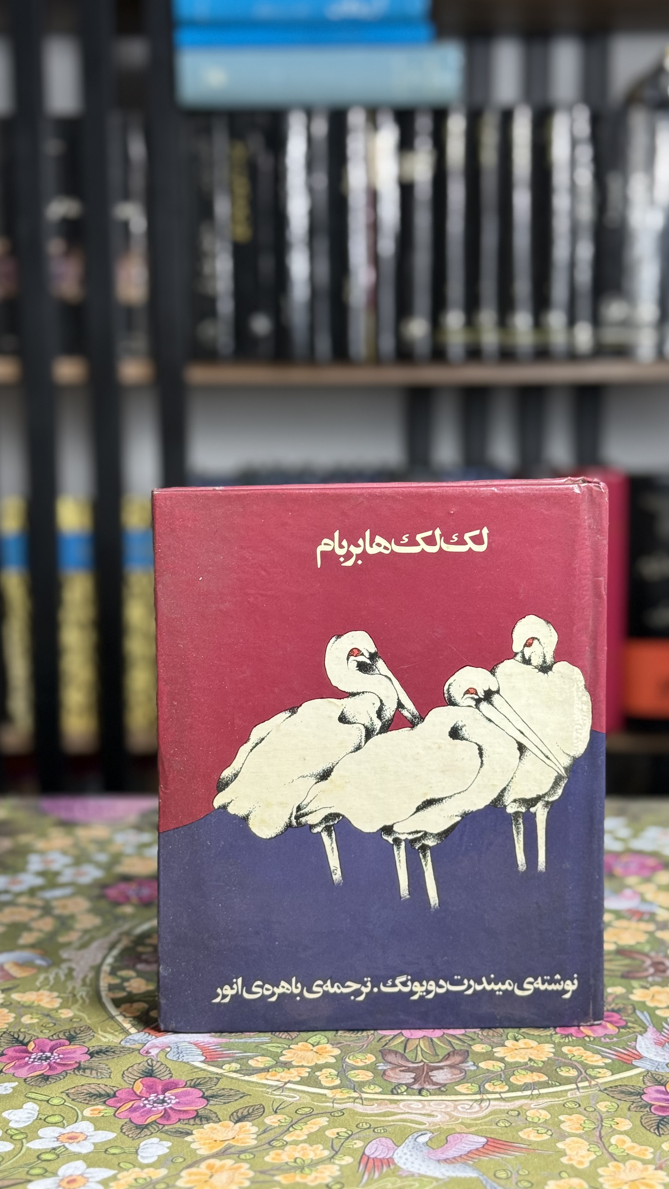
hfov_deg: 22.6
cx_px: 367
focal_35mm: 53
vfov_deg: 39.2
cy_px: 587
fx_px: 1671
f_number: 1.78
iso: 125
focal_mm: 6.76
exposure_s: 1/100
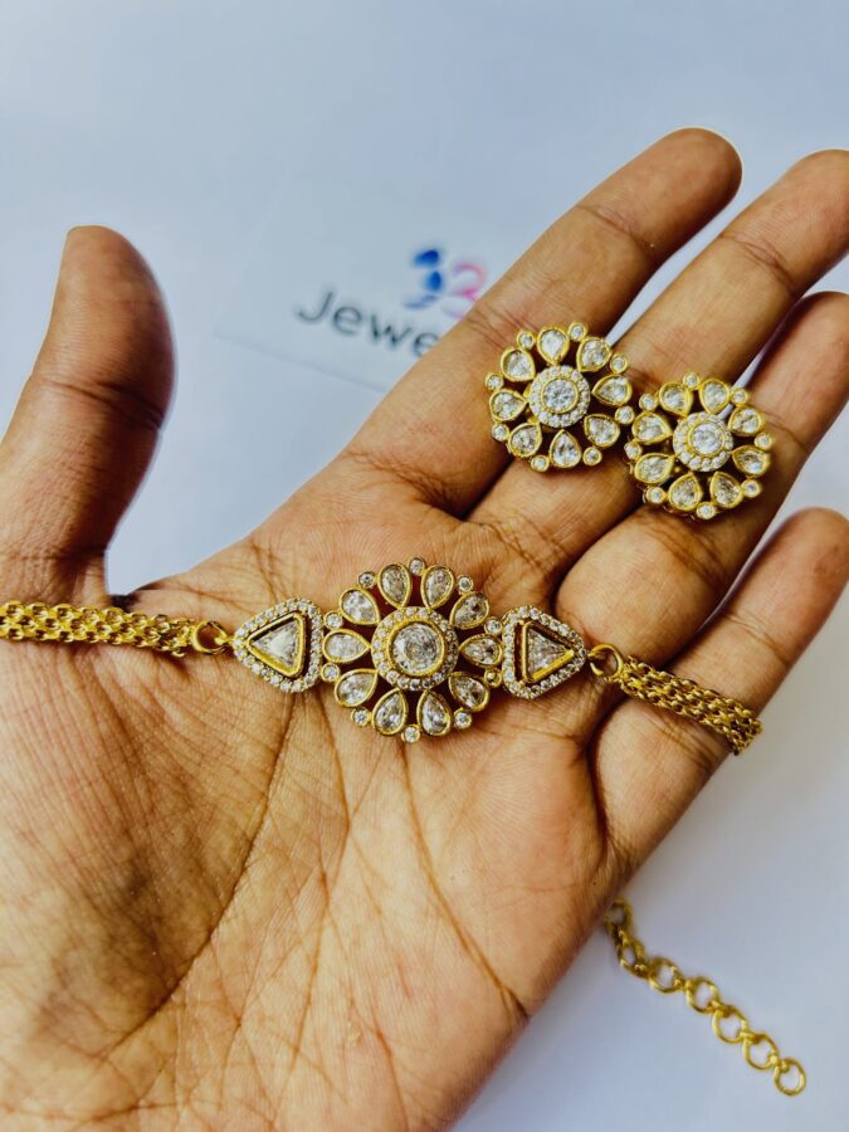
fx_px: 850
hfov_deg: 53.1
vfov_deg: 67.3
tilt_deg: -65.4
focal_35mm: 26
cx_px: 424
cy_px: 566
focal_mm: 5.7
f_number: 1.5
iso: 125
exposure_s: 1/100
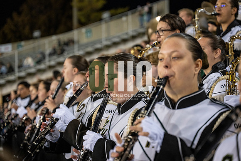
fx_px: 469
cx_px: 120
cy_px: 80
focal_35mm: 70
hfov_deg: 28.8
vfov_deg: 19.5
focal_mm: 70
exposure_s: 1/500
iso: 2000
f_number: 3.2
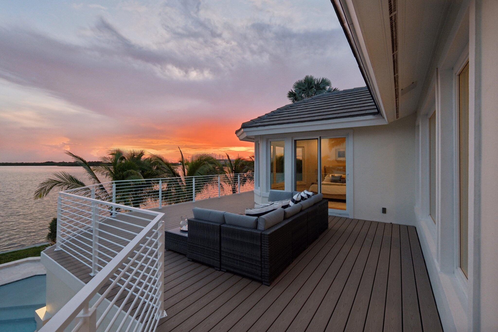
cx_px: 249
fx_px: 207
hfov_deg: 100.4
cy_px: 166
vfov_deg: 77.3
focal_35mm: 15
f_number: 8
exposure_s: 1/125
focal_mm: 10
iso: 400
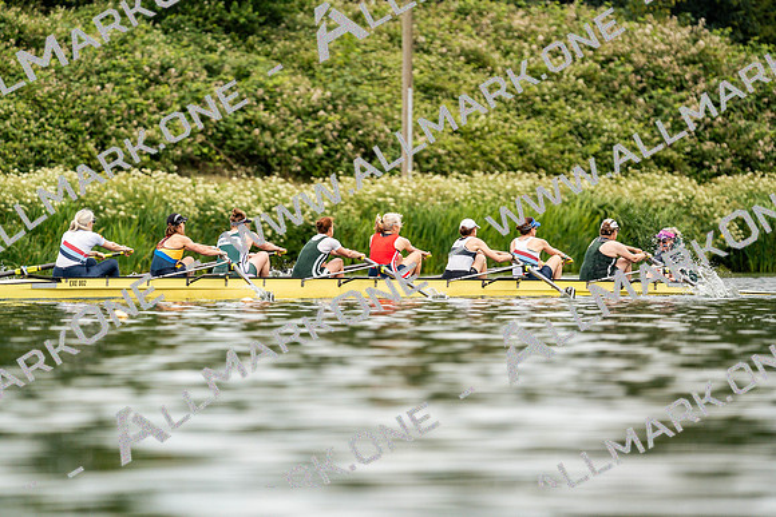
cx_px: 388
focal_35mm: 541
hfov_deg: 3.8
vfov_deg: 2.5
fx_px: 11664
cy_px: 258
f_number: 6.3
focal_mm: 541
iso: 400
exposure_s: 1/2000
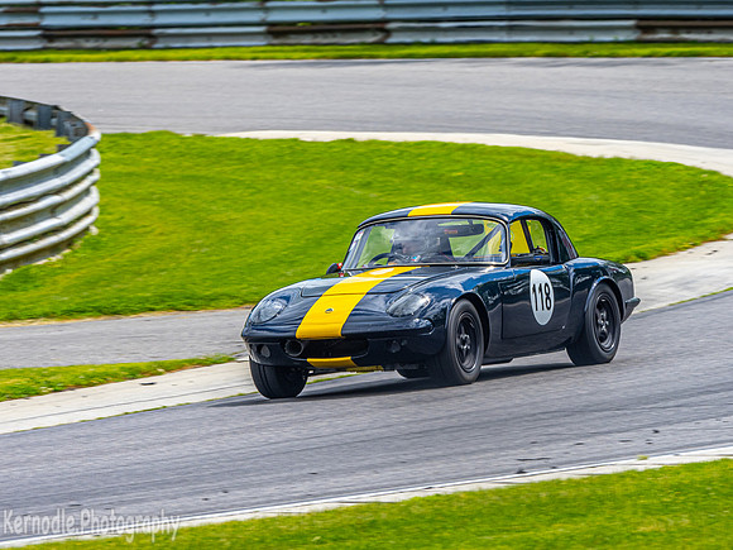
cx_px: 390
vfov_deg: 2.3
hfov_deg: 3.1
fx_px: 13550
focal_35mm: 640
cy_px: 257
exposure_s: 1/320
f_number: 8
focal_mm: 300
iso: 64
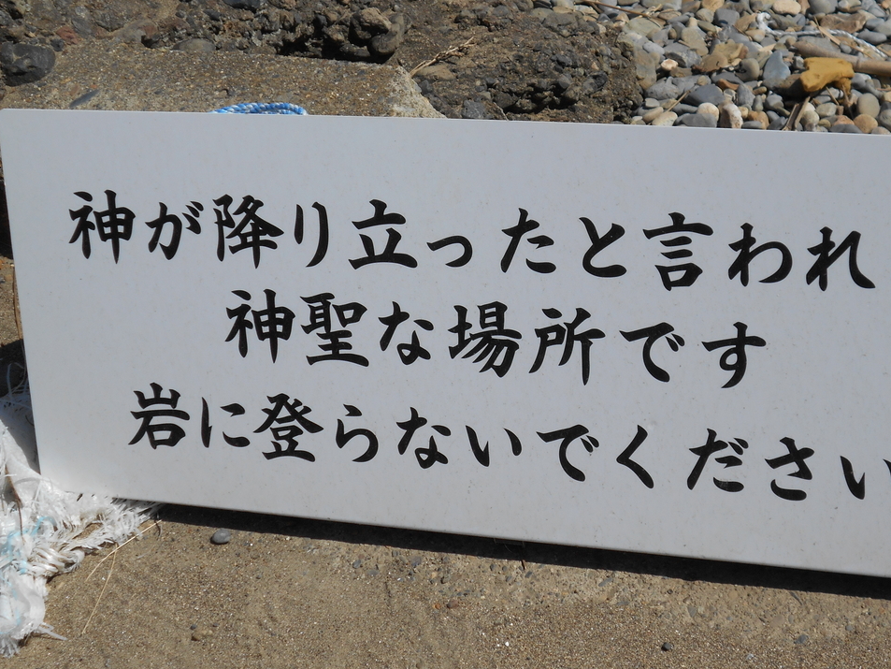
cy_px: 290
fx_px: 1879
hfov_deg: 26.6
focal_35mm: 73
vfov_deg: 20.2
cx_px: 514
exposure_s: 1/1250
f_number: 4.9
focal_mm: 10
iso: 80
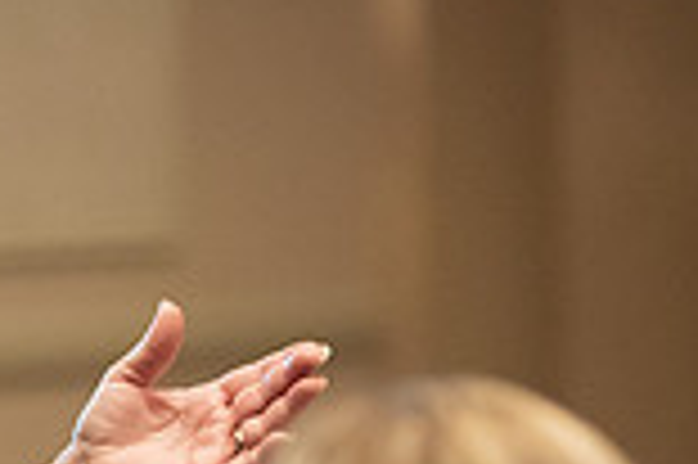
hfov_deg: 5.0
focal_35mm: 412
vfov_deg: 3.3
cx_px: -333
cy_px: 417
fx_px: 7980
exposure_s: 1/200
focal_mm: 110
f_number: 2.8
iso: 4000
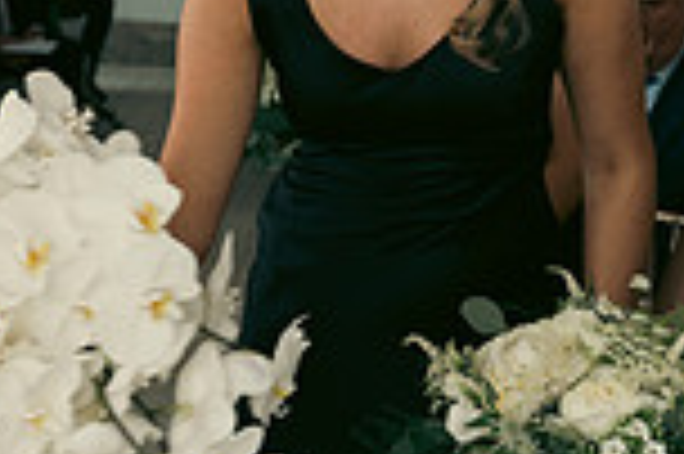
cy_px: 164
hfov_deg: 18.2
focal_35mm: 103
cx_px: -266
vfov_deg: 13.2
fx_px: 1955
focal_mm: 27
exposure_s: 1/160
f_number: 3.5
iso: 250
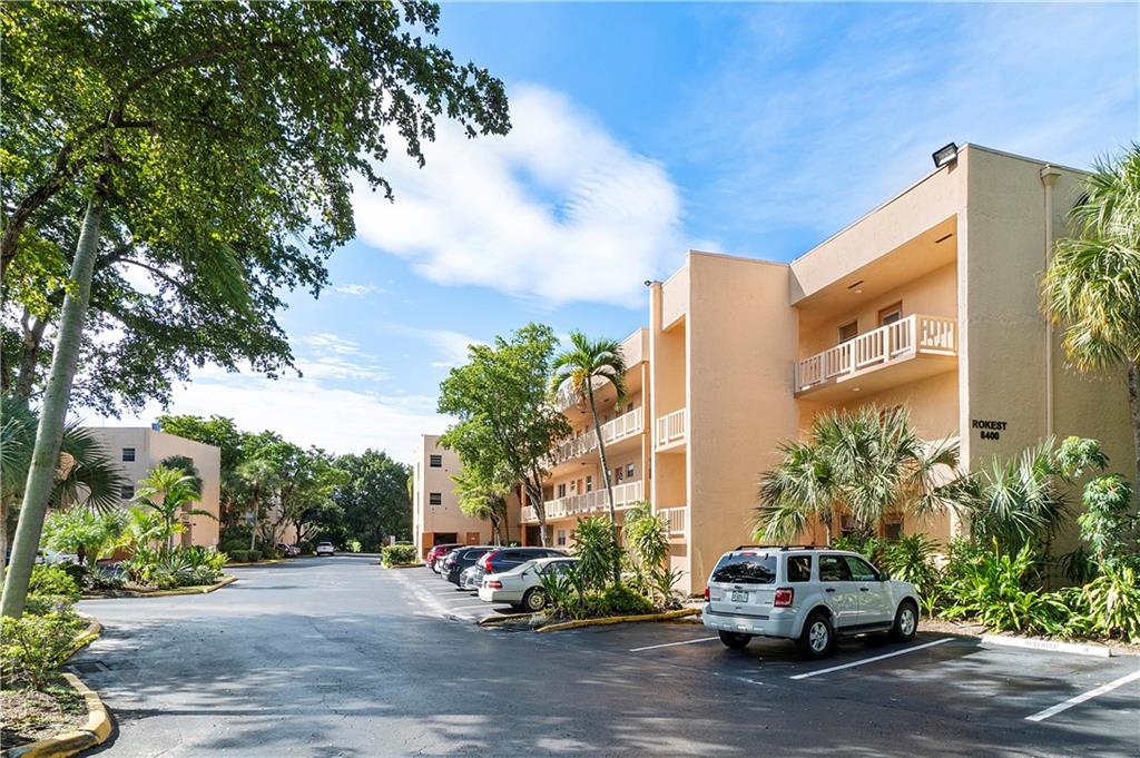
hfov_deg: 100.4
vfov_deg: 77.2
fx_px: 475
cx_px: 570
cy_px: 379
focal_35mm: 15
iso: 100
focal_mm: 10
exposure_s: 1/100
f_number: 11
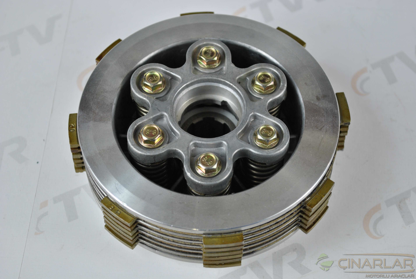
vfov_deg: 17.5
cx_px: 208
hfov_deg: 26.0
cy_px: 140
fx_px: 902
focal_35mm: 78
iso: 200
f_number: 6.3
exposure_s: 1/25
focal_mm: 52
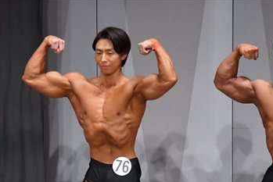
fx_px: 3399
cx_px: 97
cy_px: 199
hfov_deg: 4.6
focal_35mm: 448
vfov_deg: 3.1
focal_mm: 135
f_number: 5.6
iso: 5000
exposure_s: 1/400
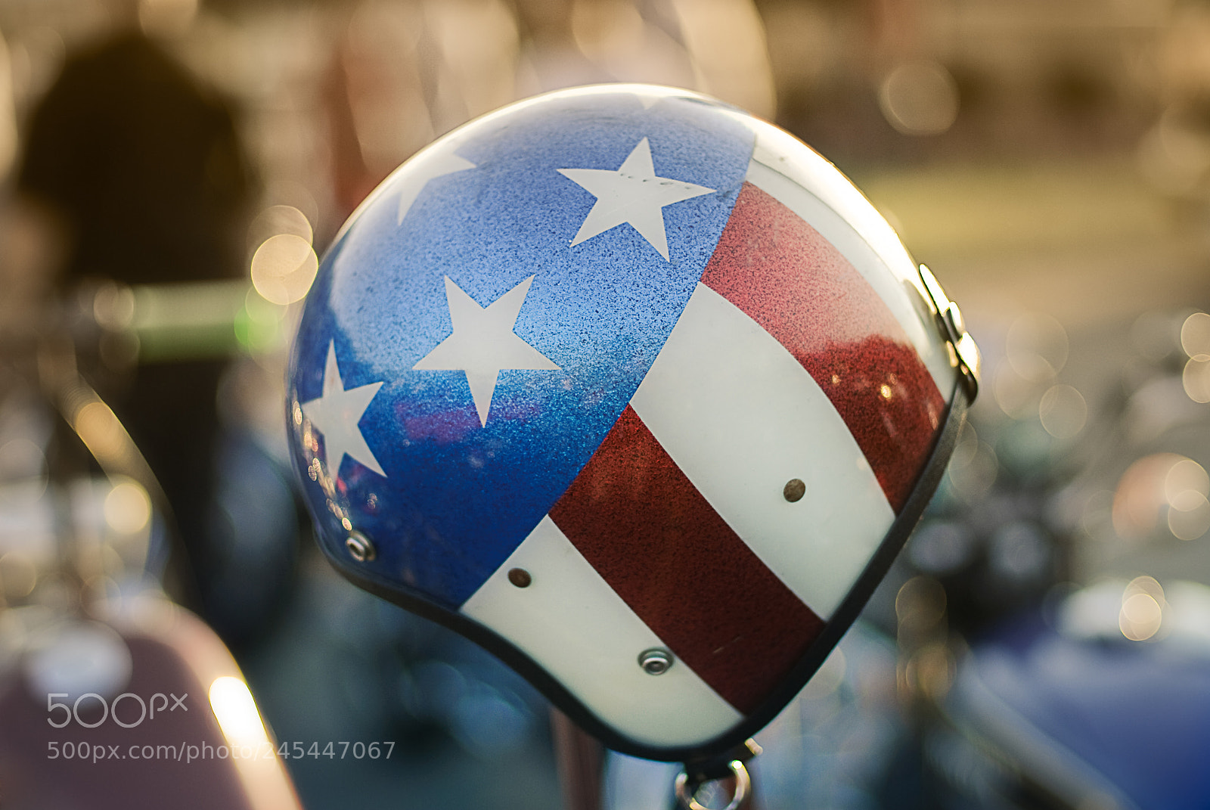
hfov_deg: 27.0
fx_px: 2524
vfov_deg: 18.2
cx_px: 605
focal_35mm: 75
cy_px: 405
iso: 100
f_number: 1.8
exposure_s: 1/1000
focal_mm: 50
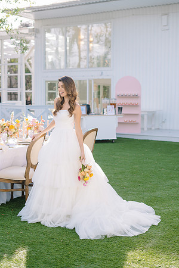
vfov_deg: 39.6
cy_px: 134
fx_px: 373
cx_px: 90
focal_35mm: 50
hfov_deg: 27.0
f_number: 2.5
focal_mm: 50
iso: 50
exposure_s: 1/200
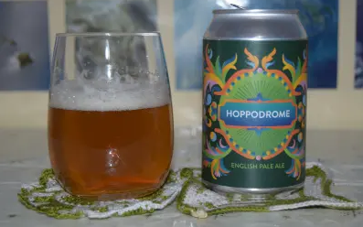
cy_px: 108
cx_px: 182
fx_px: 732
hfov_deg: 27.9
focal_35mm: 74
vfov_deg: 17.6
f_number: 5.3
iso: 400
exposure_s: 1/60
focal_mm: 48
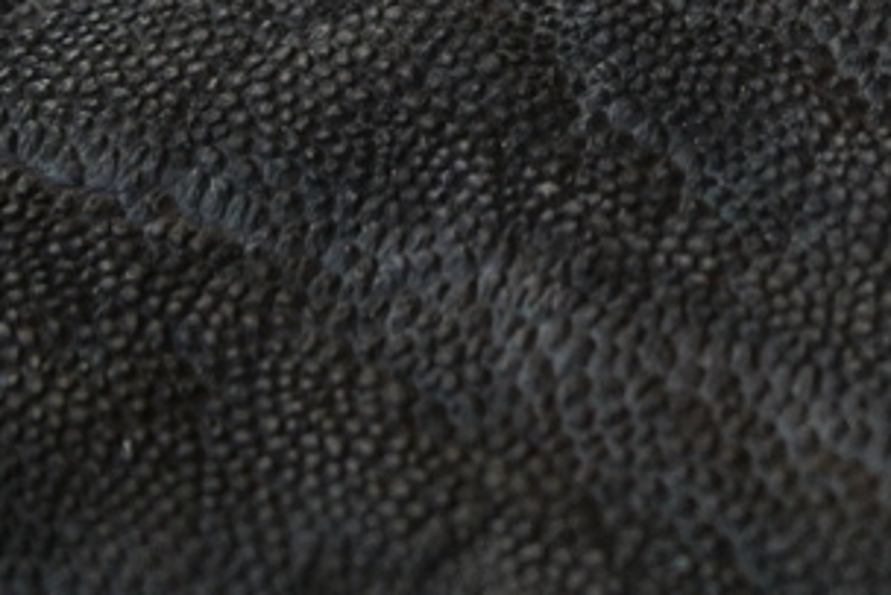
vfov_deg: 4.5
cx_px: 2011
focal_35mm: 298
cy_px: -847
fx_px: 7379
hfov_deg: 6.6
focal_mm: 56
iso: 1600
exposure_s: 1/60
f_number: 5
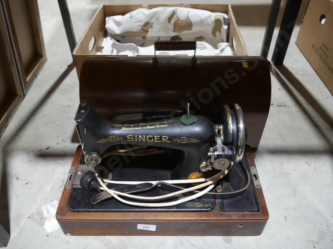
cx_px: 166
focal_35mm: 30
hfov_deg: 60.0
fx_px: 289
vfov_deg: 46.8
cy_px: 124
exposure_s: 1/60
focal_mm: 15
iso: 500
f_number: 3.6
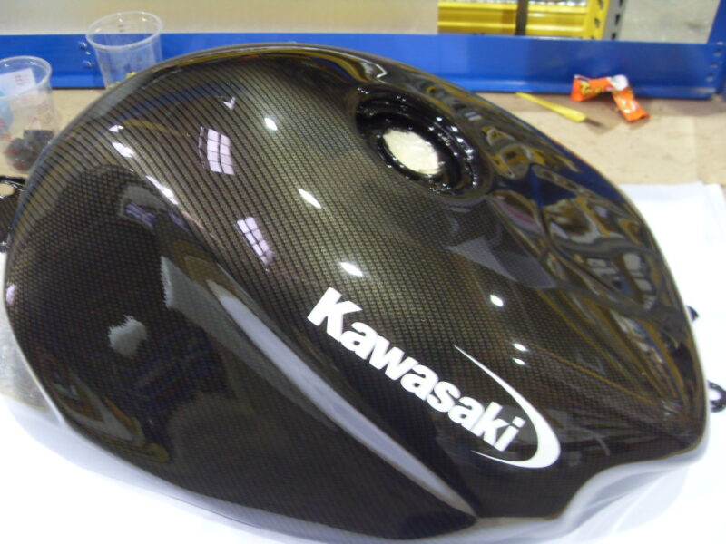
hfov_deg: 52.6
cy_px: 272
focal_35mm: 35
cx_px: 363
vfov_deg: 40.7
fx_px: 734
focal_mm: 6.3
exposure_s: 1/10
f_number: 2.8
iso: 200
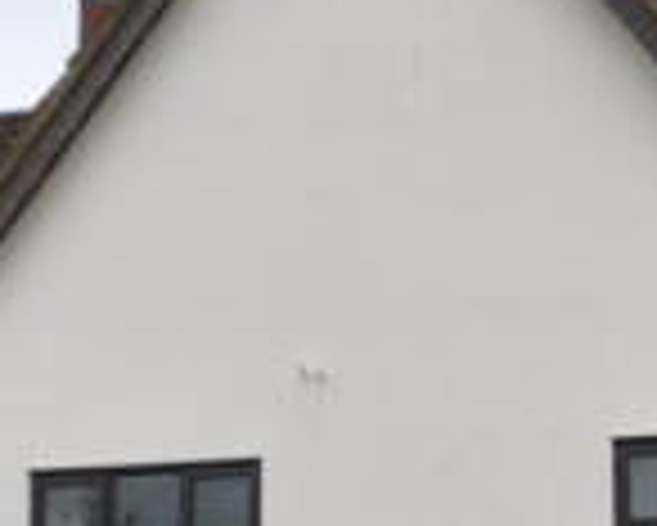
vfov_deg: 12.0
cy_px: 629
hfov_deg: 15.3
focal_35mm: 126
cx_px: 306
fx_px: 2452
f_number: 6.3
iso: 200
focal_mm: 20
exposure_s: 1/200
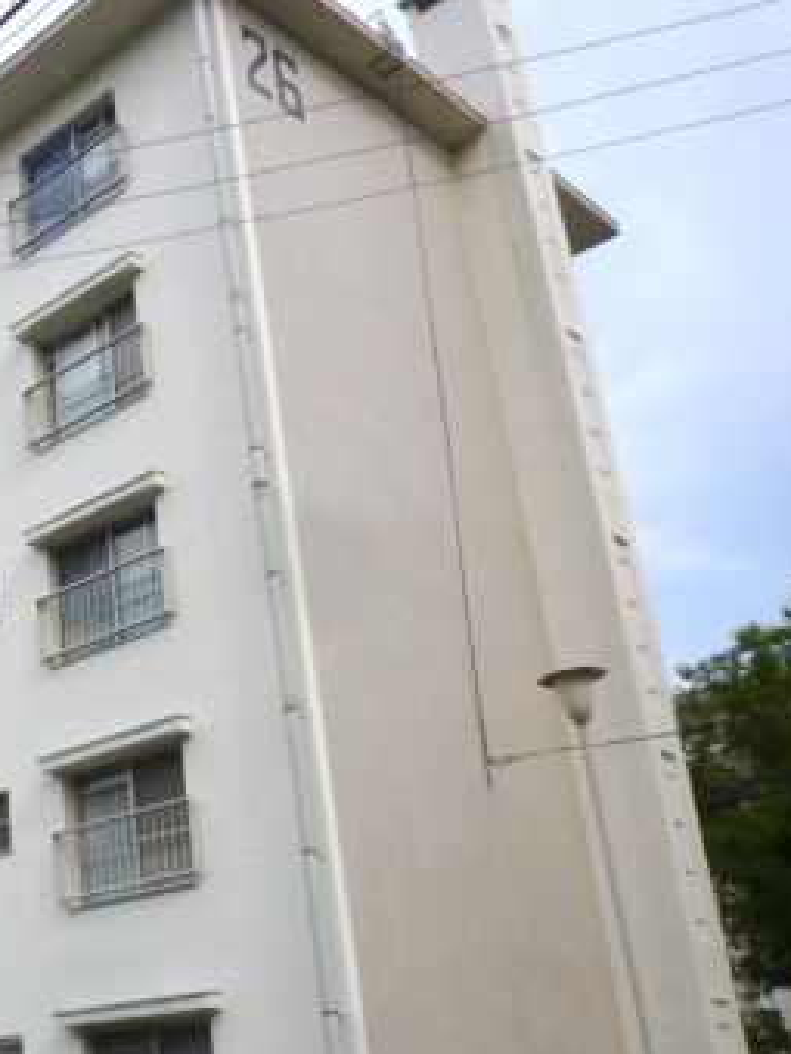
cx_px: -183
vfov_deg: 40.1
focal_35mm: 47
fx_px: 1432
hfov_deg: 26.9
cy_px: 670
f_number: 4
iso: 80
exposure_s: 1/640
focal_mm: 4.4
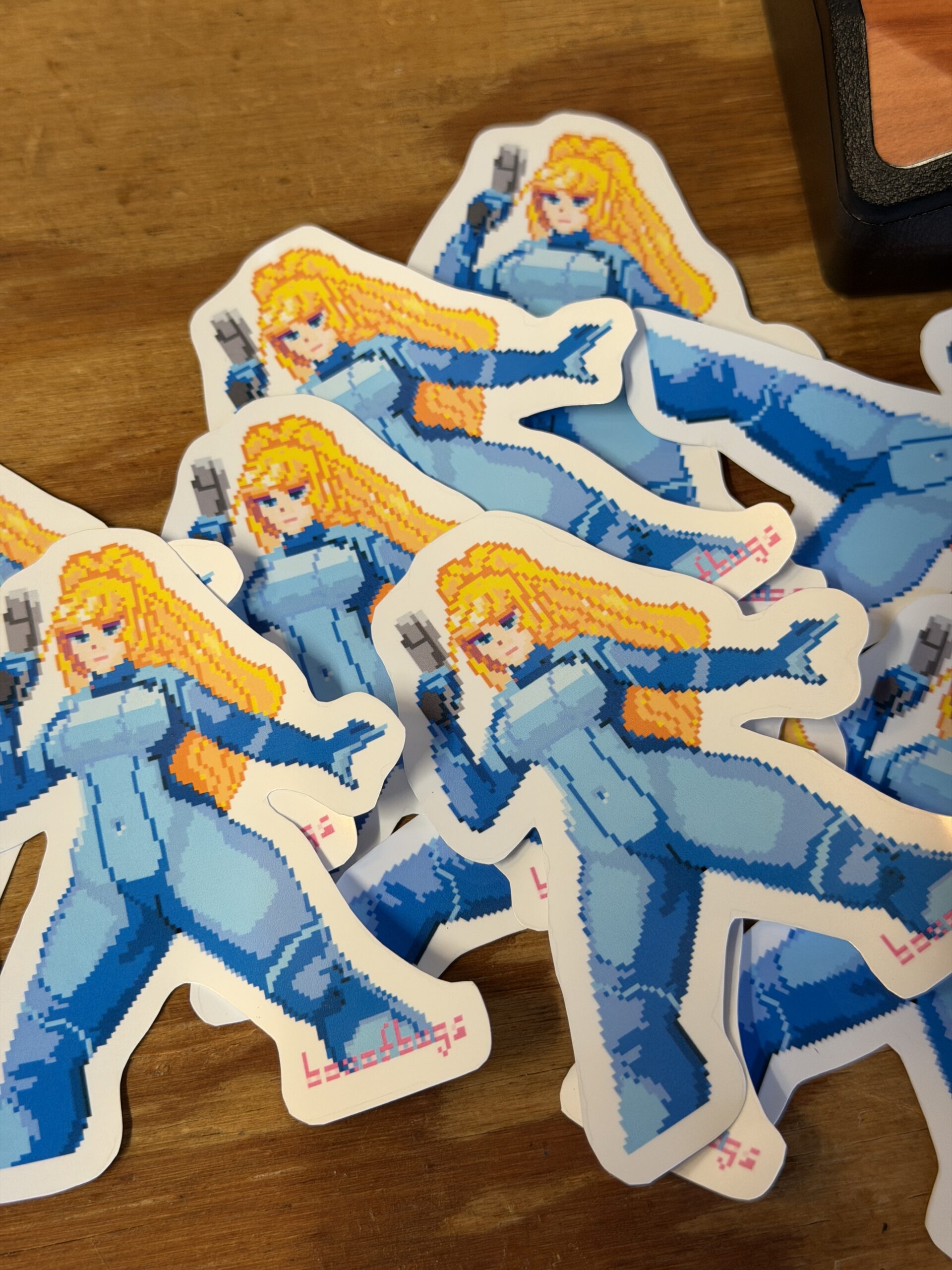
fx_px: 1760
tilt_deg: -65.9
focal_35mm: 48
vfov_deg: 39.7
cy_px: 635
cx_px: 476
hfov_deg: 30.3
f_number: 1.78
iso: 64
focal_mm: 6.76
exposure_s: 1/60
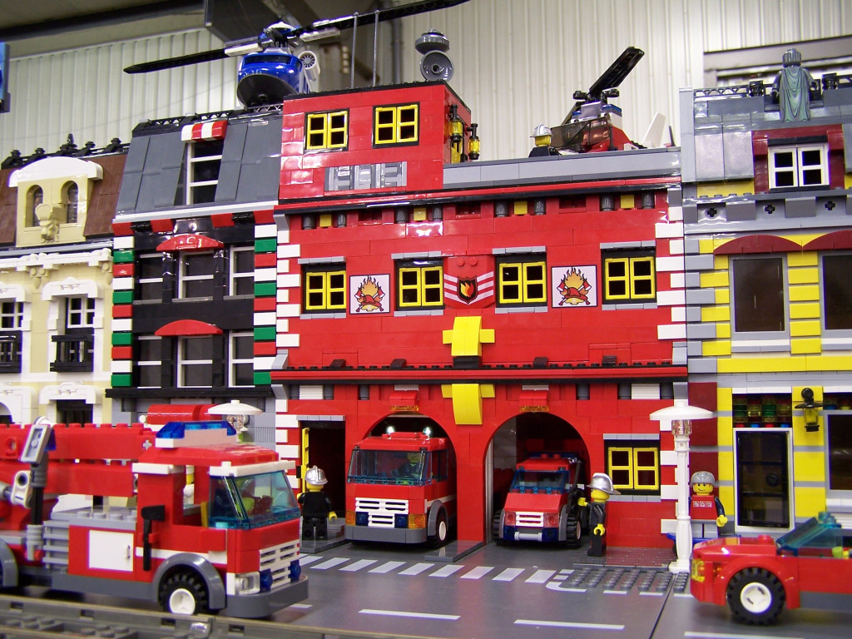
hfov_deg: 49.0
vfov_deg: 37.7
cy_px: 320
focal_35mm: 38
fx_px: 935
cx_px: 426
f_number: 2.8
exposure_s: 1/2
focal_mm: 6.3
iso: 80
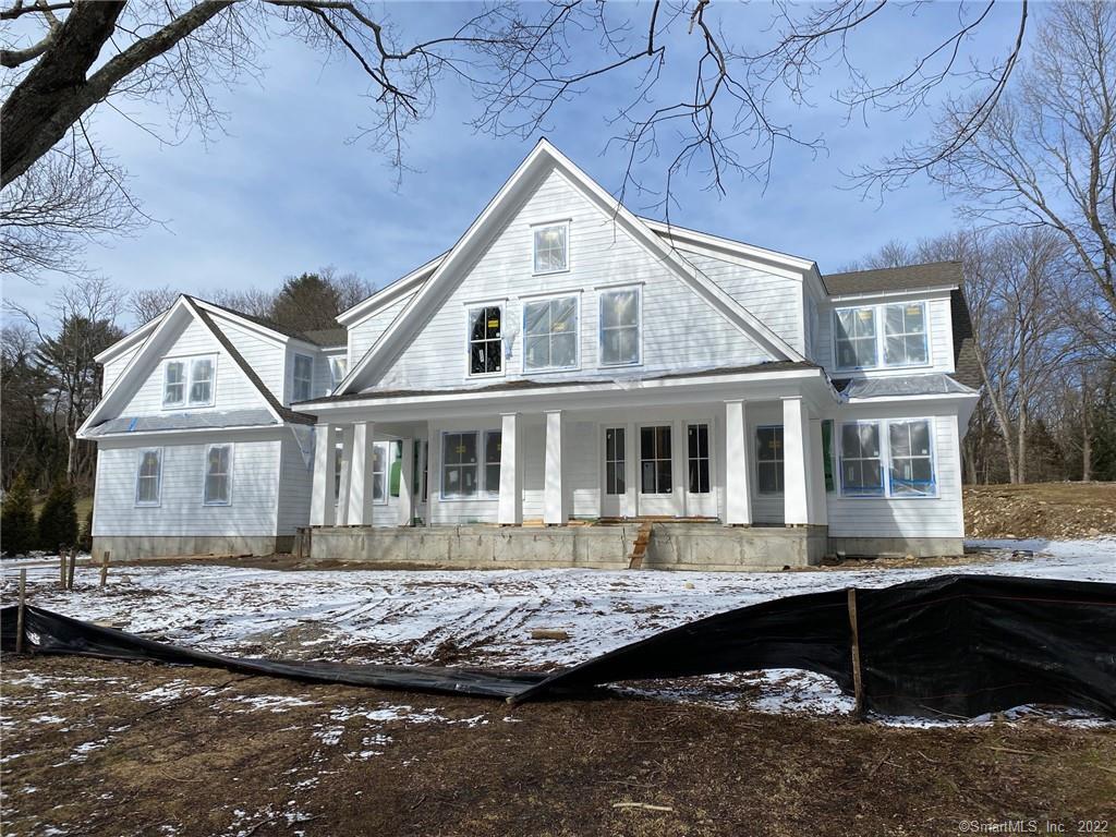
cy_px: 418
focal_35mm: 26
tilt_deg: +7.3
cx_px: 558
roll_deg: +0.5
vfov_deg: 53.1
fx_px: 838
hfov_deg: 67.3
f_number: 1.8
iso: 32
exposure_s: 1/4608
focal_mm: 4.25
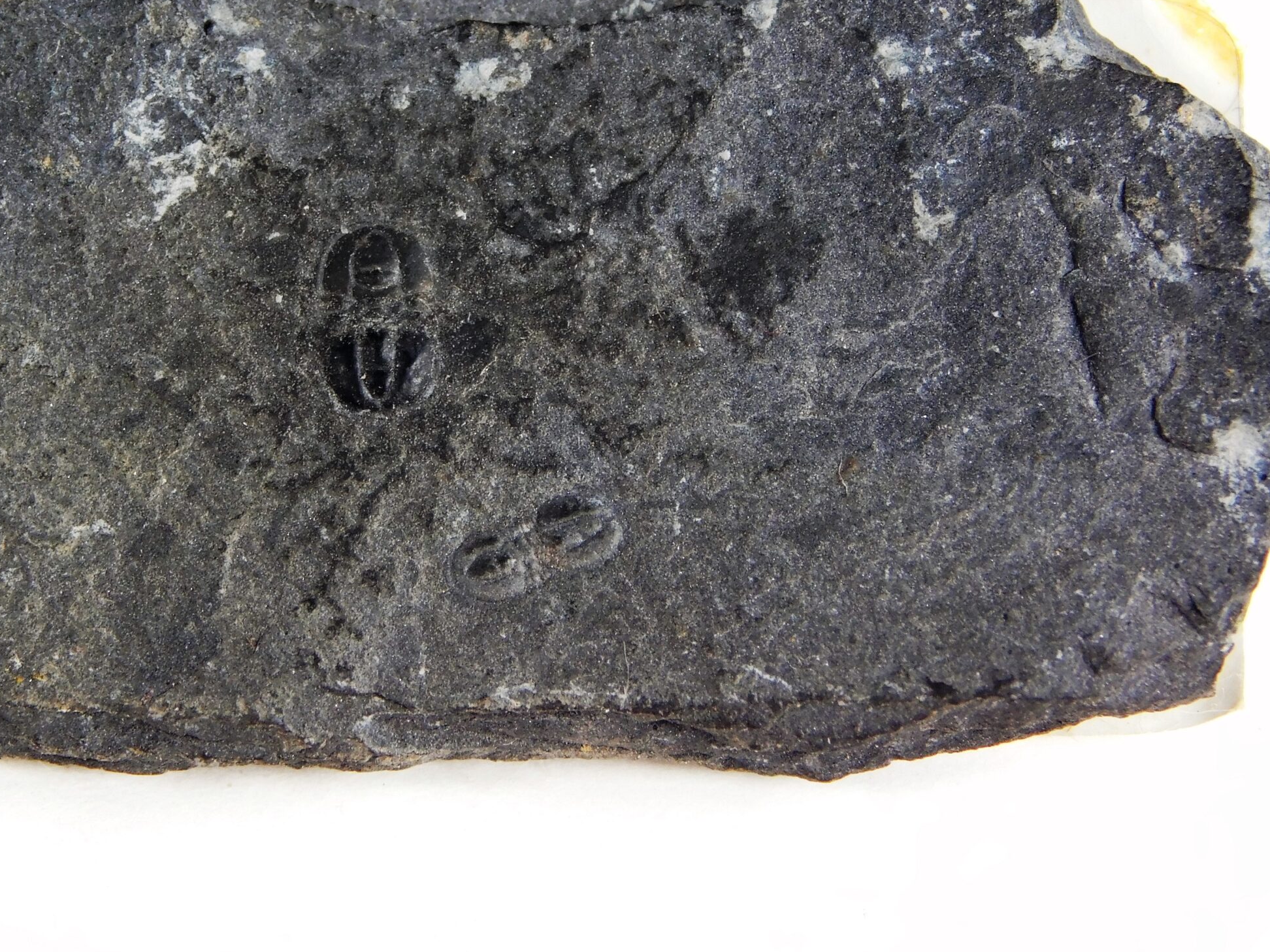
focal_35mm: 266
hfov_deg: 7.4
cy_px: 331
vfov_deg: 5.6
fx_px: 9759
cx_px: 487
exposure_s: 1/60
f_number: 5.4
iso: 125
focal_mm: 35.9
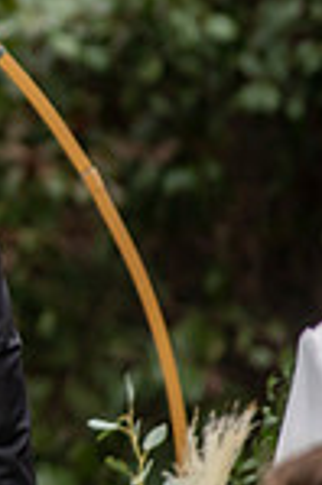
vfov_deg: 2.6
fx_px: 10502
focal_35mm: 781
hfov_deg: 1.7
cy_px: 363
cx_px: -579
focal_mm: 200
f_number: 2.8
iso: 640
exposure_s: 1/1000
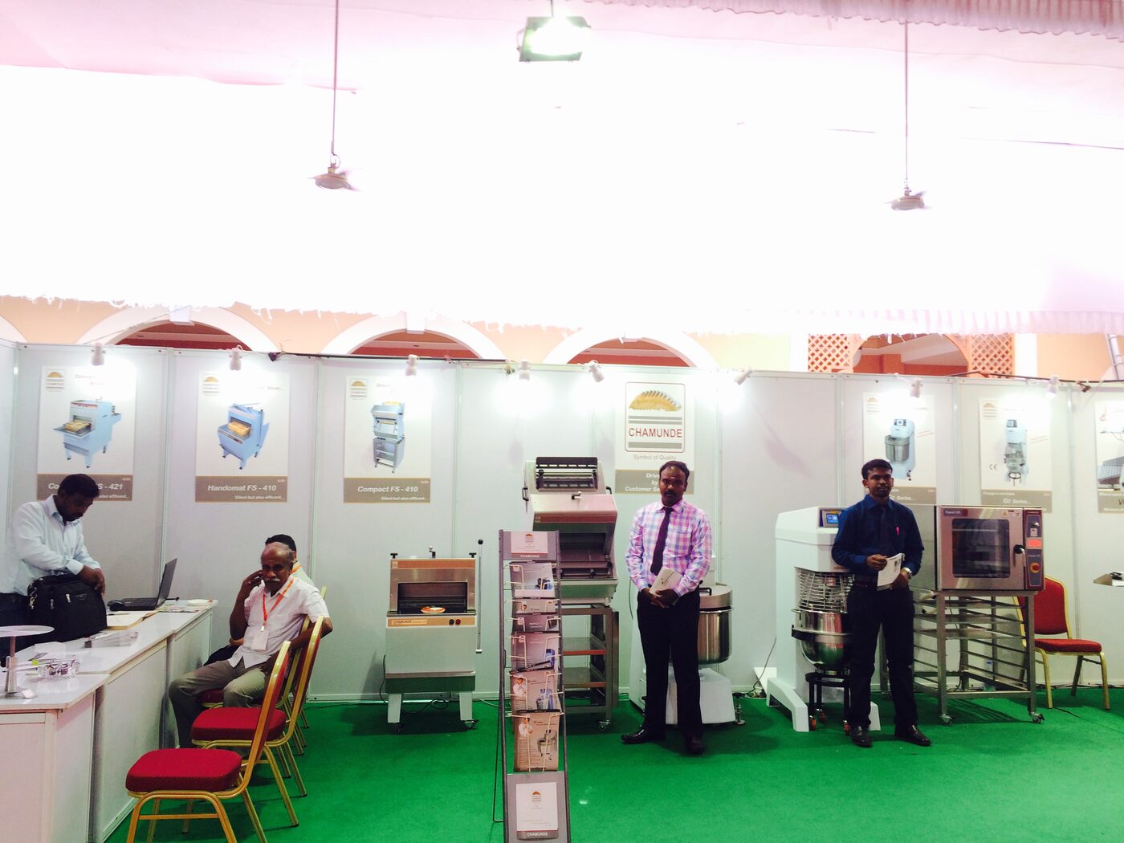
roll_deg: -1.7
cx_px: 562
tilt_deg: +2.6
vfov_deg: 48.2
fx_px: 942
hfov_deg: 61.7
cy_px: 422
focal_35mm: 29
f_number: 2.2
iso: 40
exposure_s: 1/40
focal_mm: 4.15
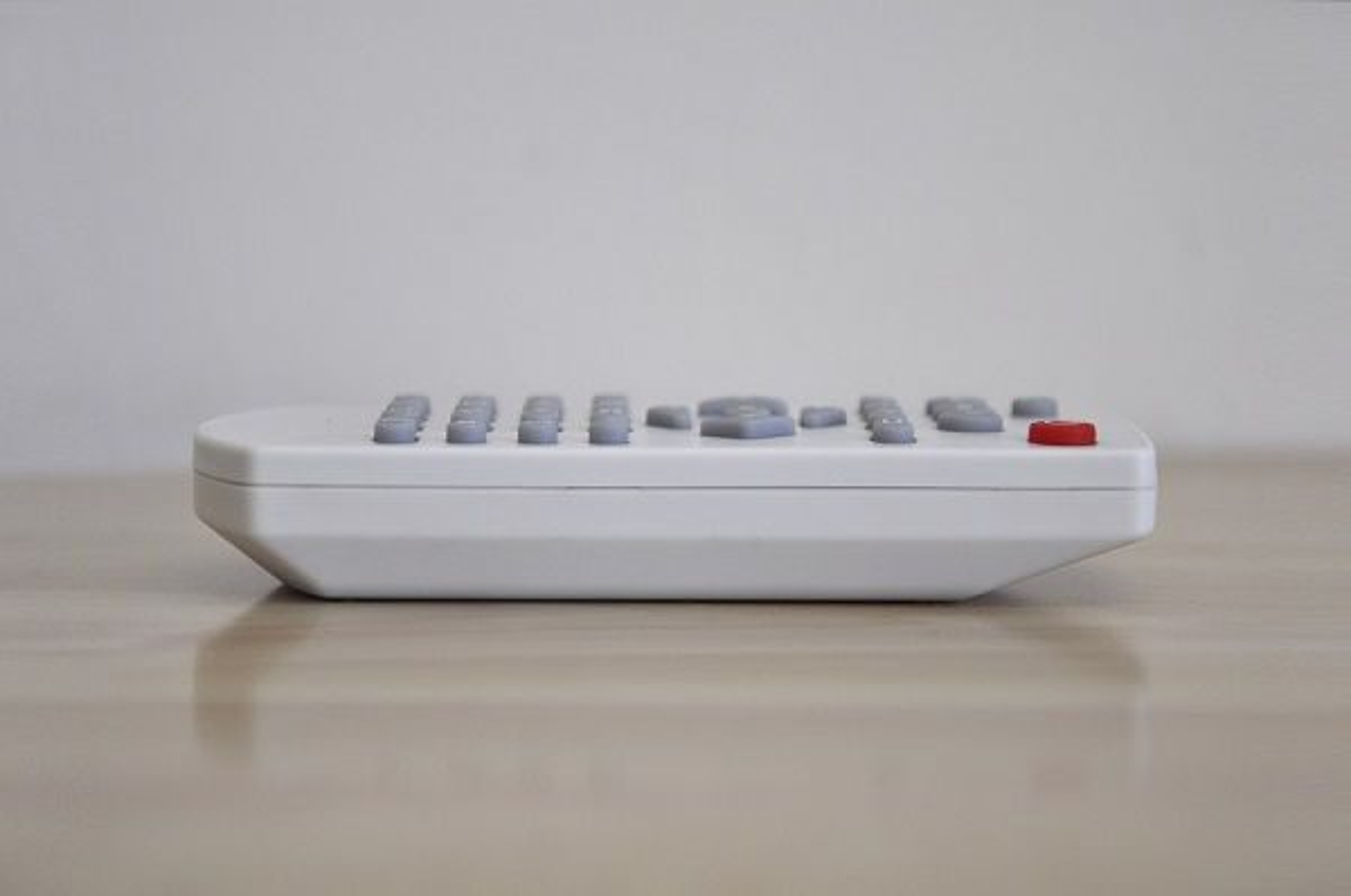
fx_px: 4496
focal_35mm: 120
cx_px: 676
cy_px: 448
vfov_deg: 11.4
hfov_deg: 17.1
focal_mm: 80
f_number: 5.3
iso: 400
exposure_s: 1/60
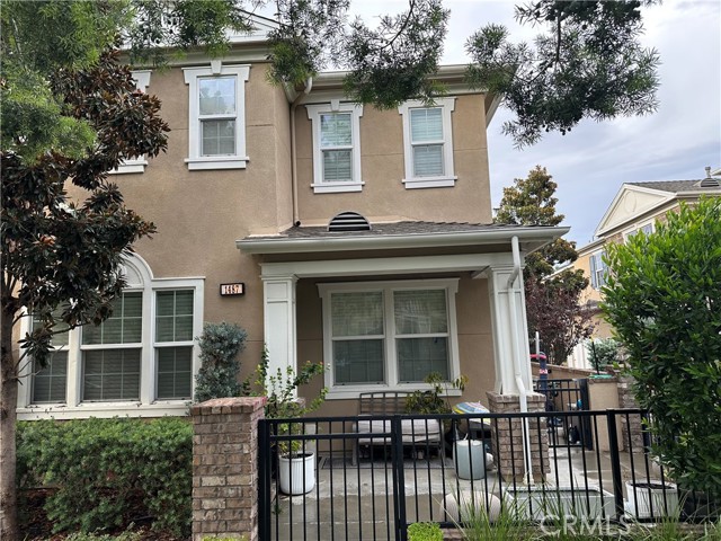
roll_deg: +1.5
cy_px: 270
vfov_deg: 56.8
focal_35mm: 24
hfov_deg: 71.6
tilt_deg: +8.6
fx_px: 500
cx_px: 360
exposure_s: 1/125
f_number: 1.78
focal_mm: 6.86
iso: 80
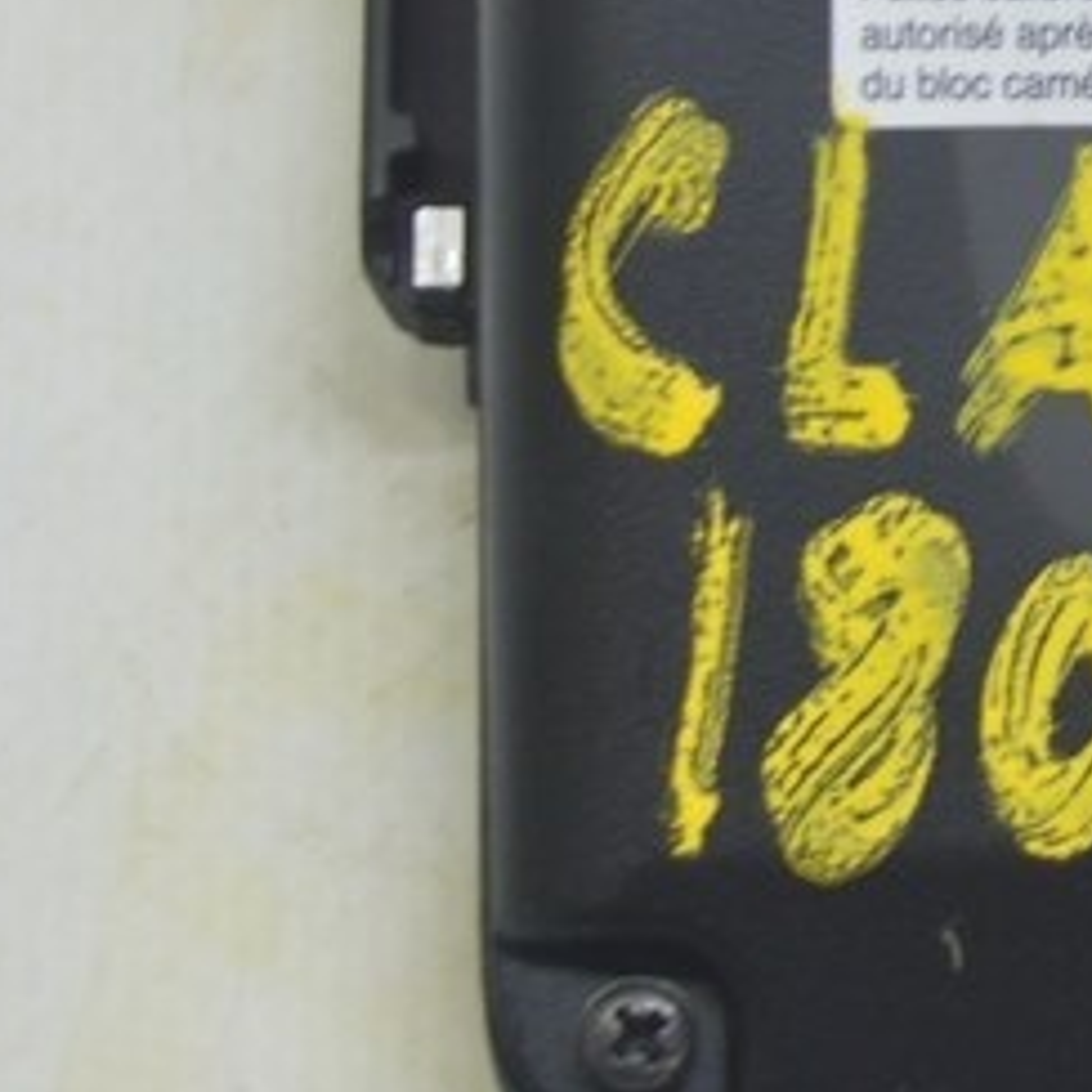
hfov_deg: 5.9
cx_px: 1226
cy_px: 128
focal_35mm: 294
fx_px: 10485
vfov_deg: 6.0
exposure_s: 1/20
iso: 400
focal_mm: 55
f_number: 5.6
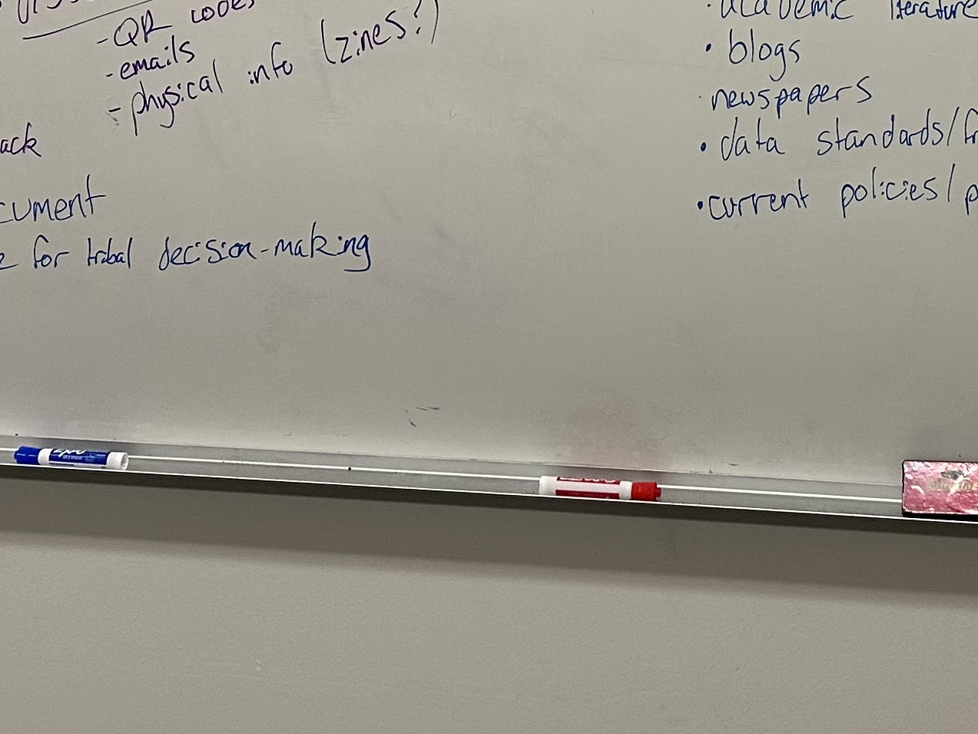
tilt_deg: +1.4
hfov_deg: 25.3
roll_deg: -1.0
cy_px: -301
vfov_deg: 17.7
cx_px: 748
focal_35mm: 76
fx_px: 2147
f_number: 1.78
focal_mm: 6.86
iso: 160
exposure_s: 1/99
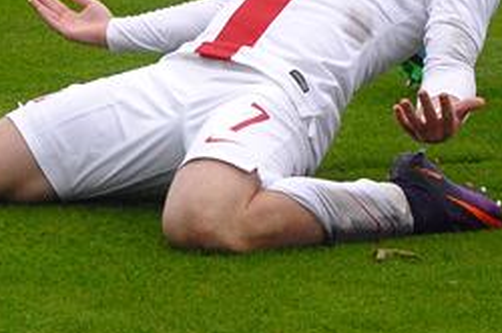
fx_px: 4972
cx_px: 269
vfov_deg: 3.8
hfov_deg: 5.8
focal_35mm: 357
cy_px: -3
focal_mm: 70
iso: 1600
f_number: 5.6
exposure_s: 1/800
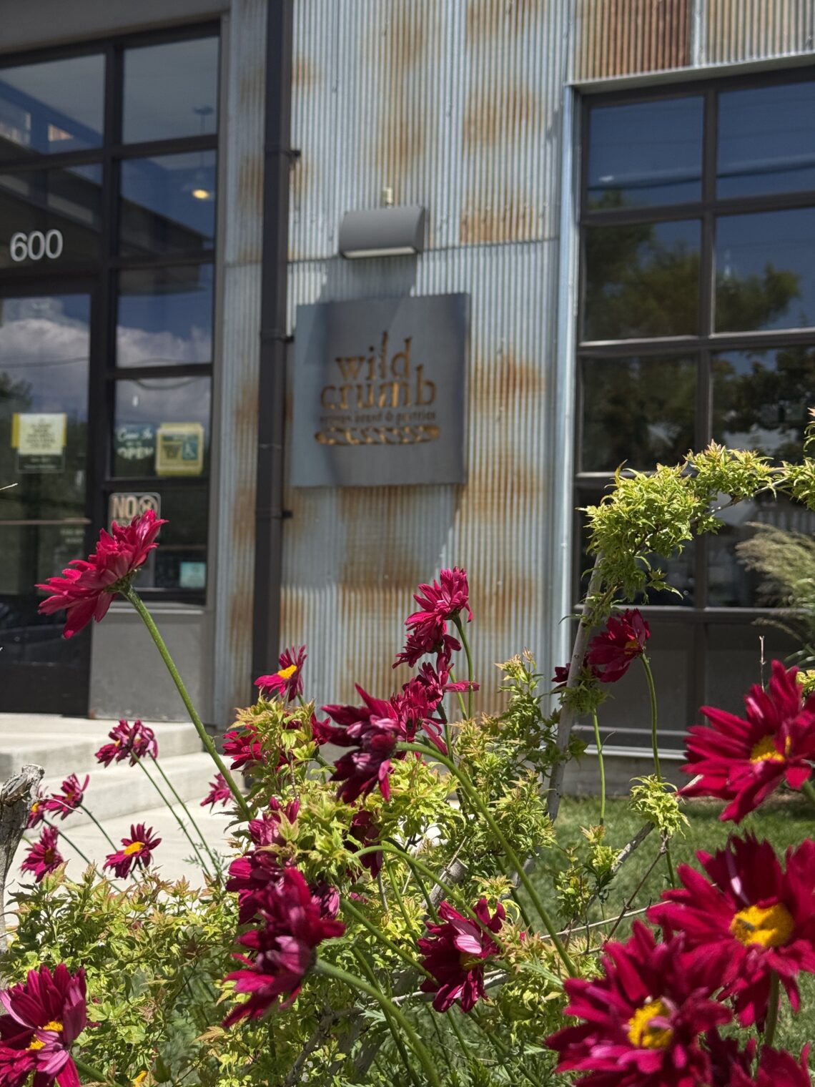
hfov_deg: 30.3
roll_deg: -1.9
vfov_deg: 39.7
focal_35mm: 48
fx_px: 1507
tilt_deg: +3.4
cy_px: 544
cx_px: 408
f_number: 1.78
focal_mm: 6.76
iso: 80
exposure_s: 1/5587
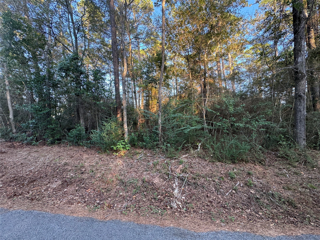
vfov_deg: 85.7
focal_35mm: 14
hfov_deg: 102.1
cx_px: 160
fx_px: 129
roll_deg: +2.7
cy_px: 120
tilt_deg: +1.1
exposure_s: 1/99
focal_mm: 2.22
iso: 100
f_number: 2.2
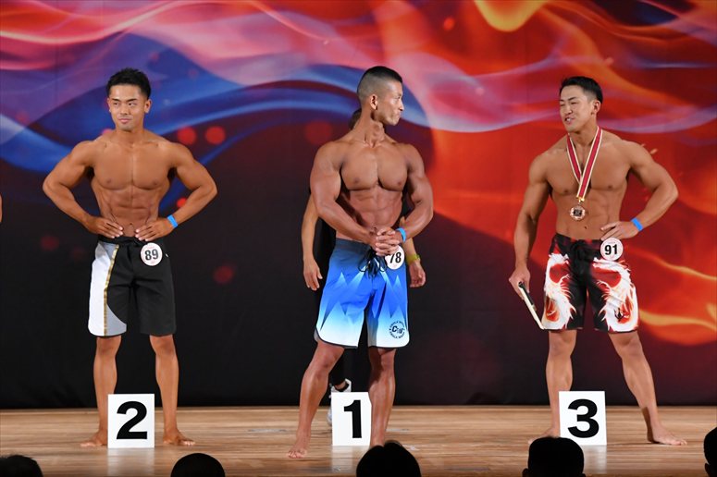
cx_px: 358
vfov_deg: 6.1
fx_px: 4479
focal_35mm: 225
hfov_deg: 9.2
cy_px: 238
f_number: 5.6
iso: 3200
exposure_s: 1/400
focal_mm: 150
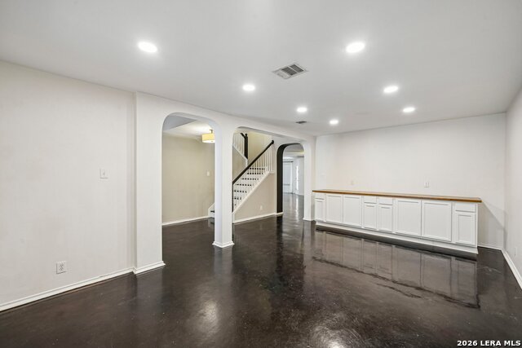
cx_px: 261
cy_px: 174
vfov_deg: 77.4
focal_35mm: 15
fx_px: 218
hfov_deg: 100.4
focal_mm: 15
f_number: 8
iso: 500
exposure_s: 1/10
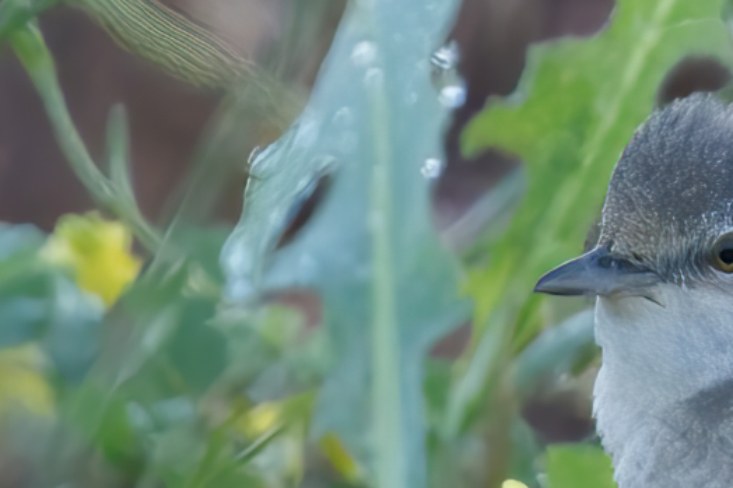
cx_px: 1101
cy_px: 501
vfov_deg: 0.5
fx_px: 58740
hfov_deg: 0.7
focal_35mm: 2886
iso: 6400
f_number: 10
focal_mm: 840
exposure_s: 1/500
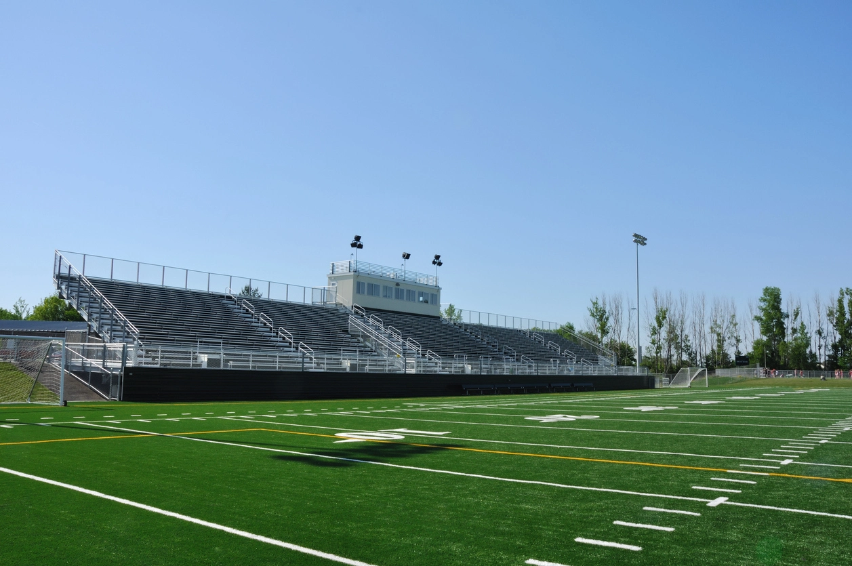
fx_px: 638
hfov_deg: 67.4
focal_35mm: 27
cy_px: 283
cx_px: 426
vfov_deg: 47.8
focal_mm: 18
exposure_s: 1/100
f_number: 16
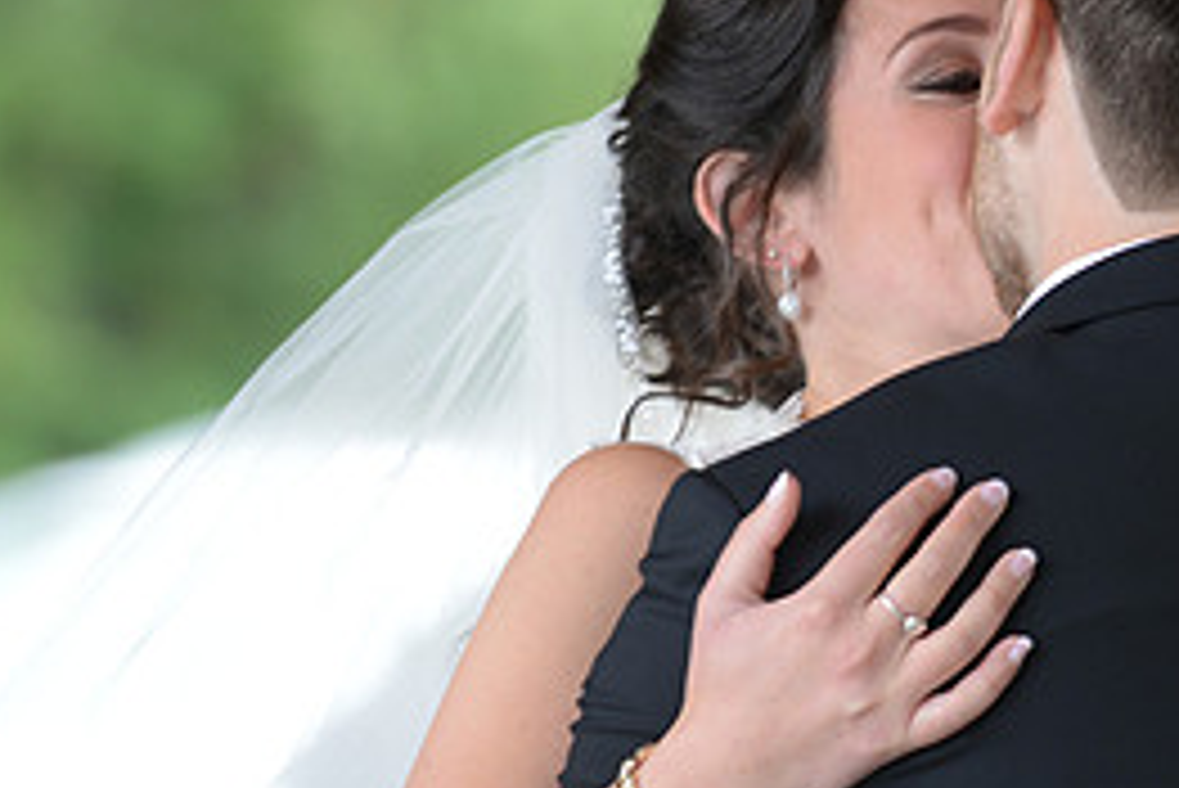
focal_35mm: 442
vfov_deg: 3.1
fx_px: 14483
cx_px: 1242
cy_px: 349
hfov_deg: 4.7
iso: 320
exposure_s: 1/125
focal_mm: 200
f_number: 5
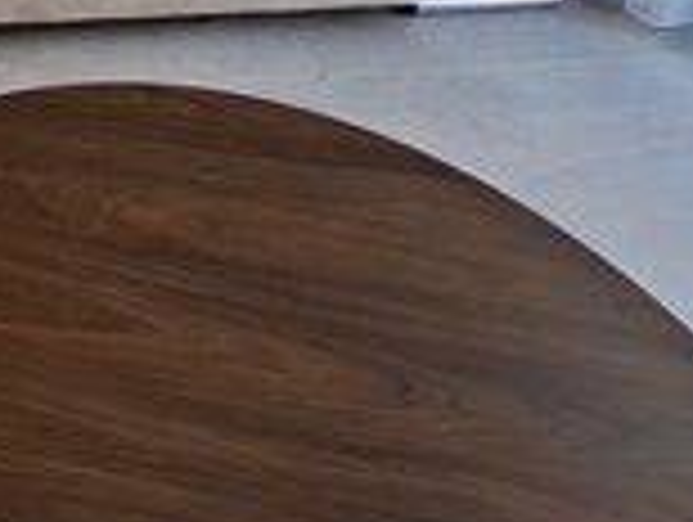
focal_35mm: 54
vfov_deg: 18.6
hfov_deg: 28.2
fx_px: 1083
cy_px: -495
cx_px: -243
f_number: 2.2
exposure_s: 1/120
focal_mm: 1.74
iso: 40
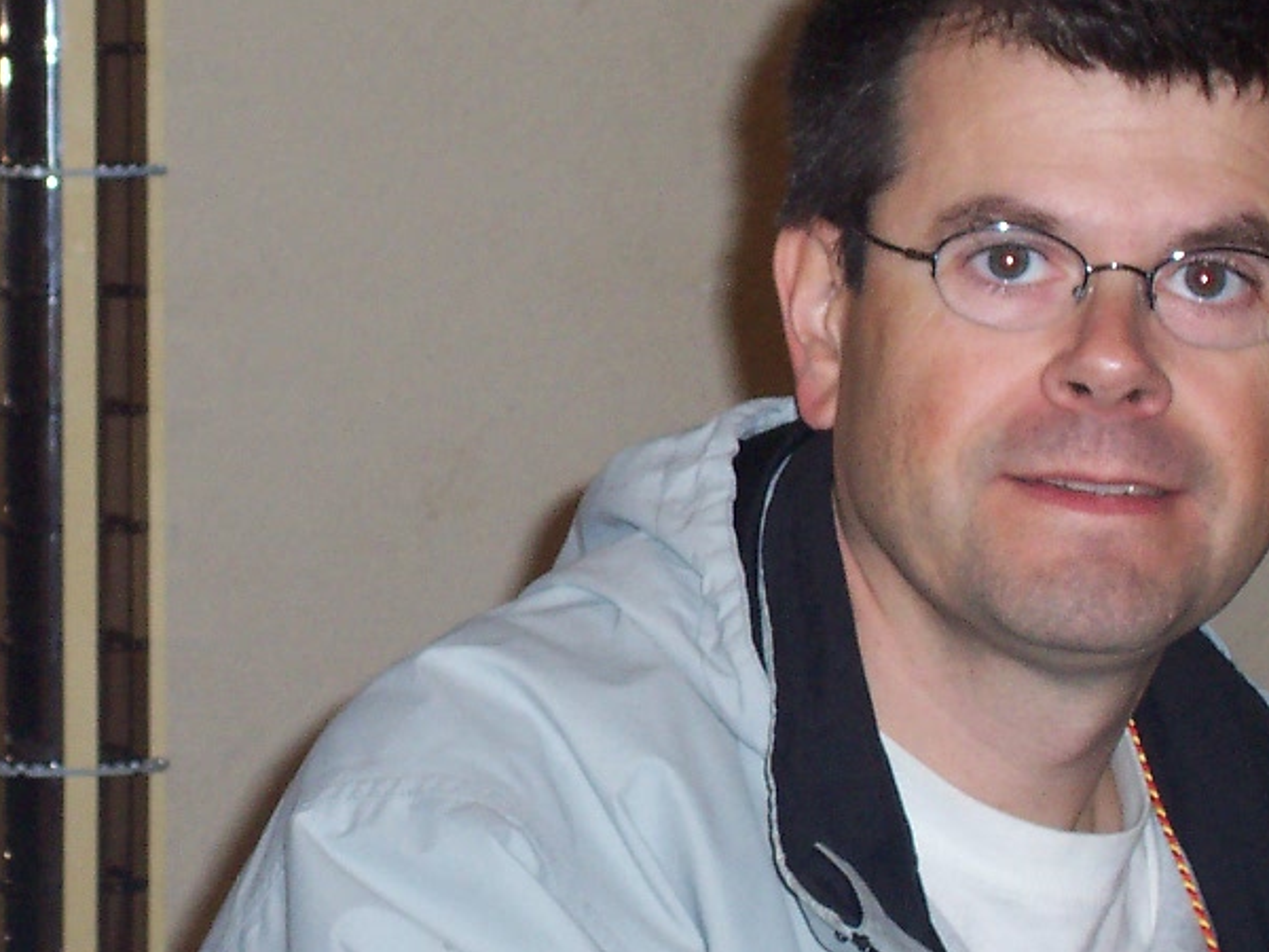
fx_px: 6525
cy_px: 385
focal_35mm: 178
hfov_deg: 11.1
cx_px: 269
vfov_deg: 8.3
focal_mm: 13.5
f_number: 4.1
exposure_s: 1/90
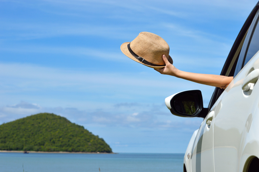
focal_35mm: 82
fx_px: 593
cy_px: 86
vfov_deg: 16.5
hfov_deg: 24.6
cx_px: 130
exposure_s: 1/640
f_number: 8
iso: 100
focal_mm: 55
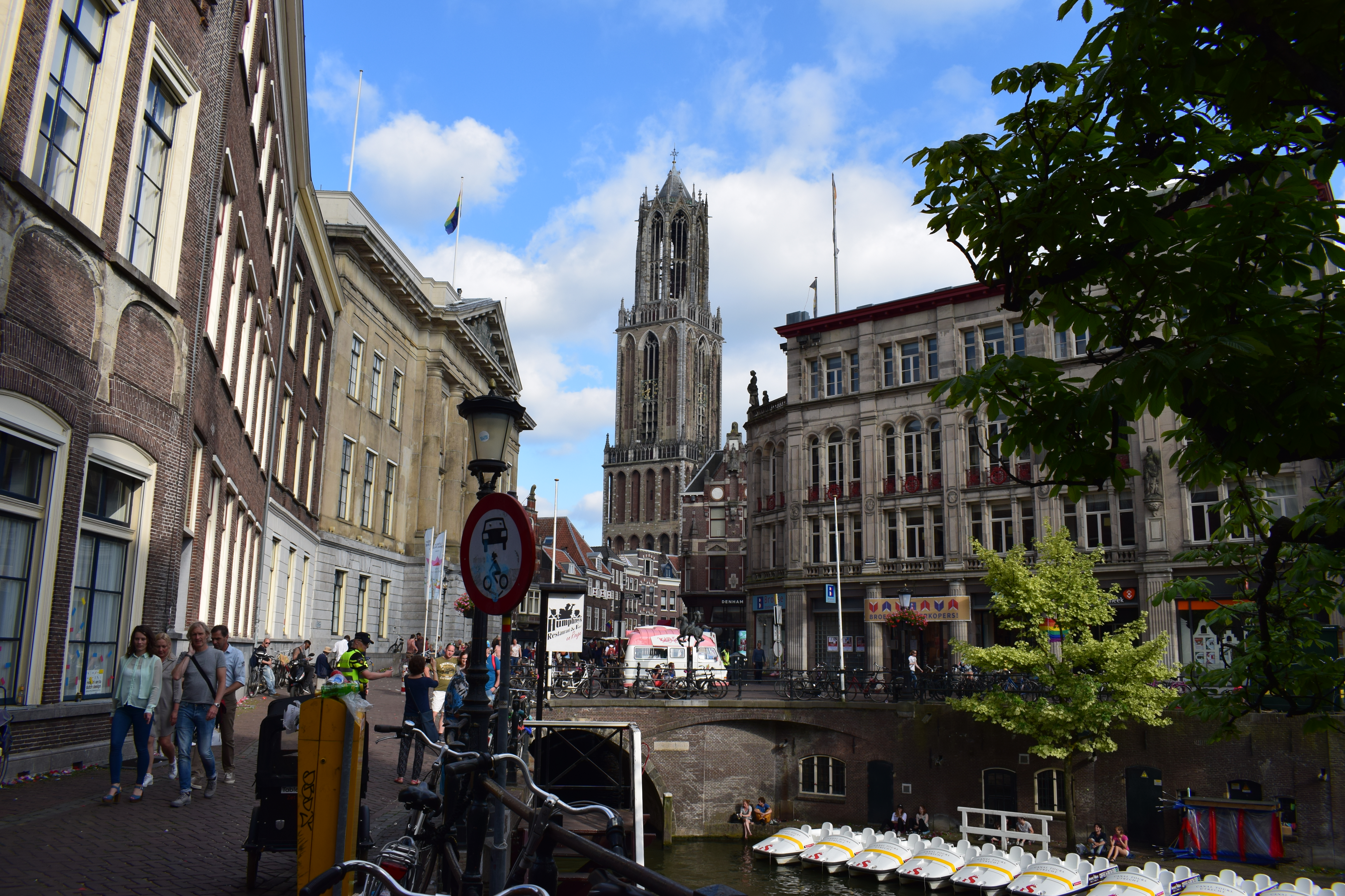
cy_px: 448
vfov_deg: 47.9
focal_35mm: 27
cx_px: 672
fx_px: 1009
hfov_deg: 67.4
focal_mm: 18
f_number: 8
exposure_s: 1/500
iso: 200
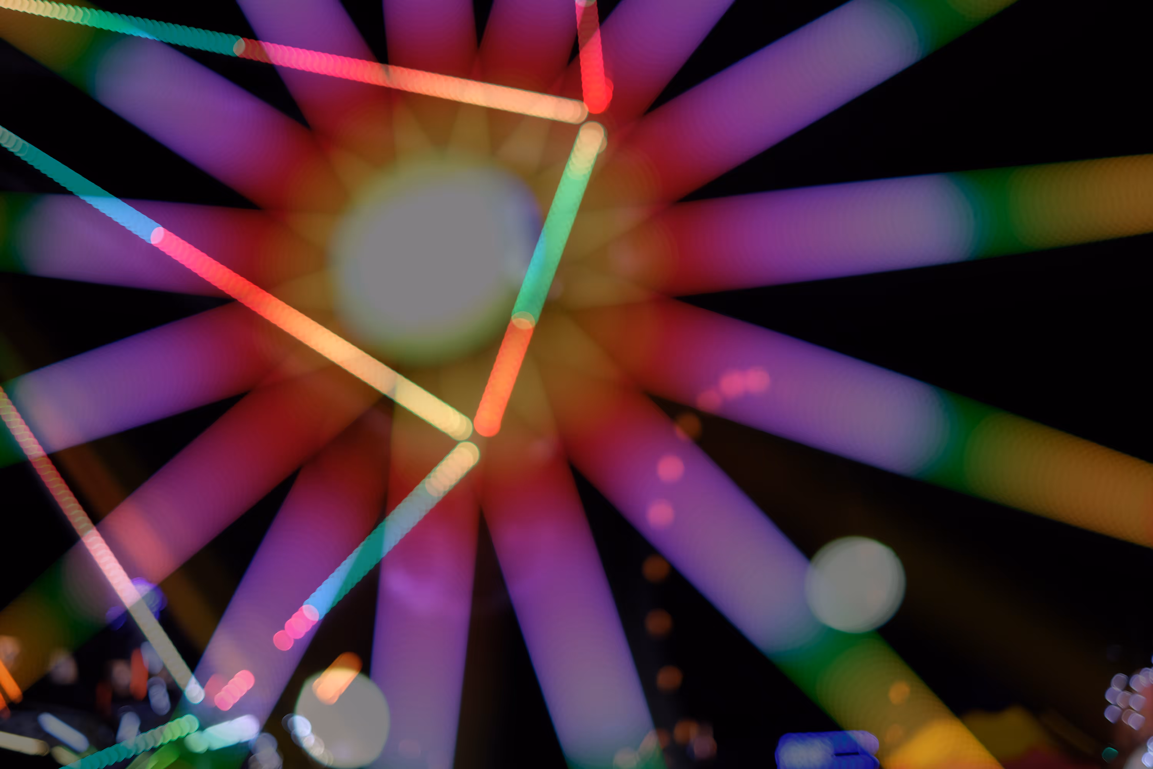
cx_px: 576
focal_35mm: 53
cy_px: 384
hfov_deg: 37.5
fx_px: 1697
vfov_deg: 25.5
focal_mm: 35
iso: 200
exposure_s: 1/250
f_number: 1.4
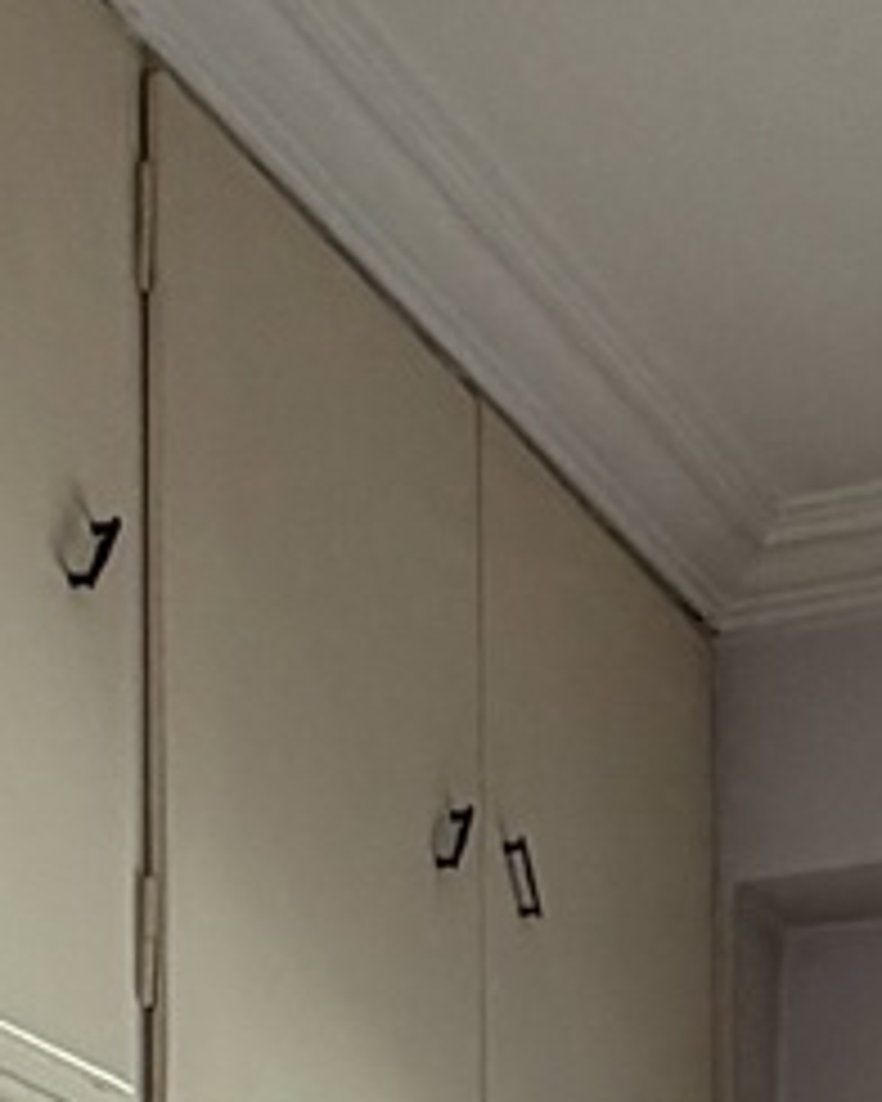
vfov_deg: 14.7
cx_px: 684
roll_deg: -0.1
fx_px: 3491
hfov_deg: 14.3
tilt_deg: -1.6
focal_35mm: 107
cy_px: 2213
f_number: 2.2
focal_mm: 2.22
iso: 80
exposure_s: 1/121
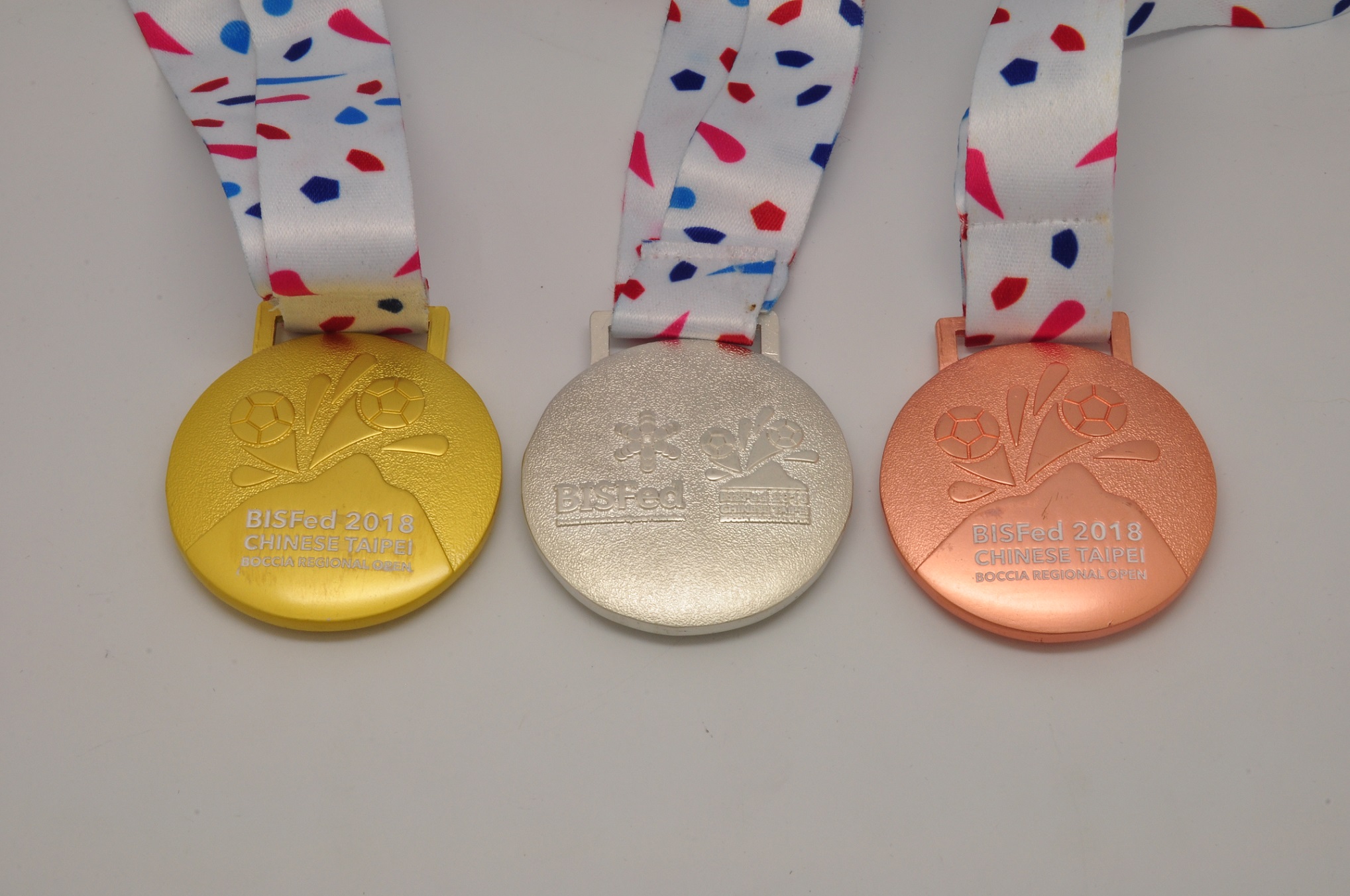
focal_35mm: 75
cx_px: 675
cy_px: 448
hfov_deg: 27.0
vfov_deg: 18.1
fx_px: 2809
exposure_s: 1/13
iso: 220
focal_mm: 50
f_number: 32
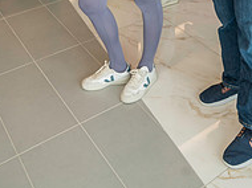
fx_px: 414
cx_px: 159
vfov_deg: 21.3
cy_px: -99
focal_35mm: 57
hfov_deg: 33.6
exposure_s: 1/160
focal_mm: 25
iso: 640
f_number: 4.5
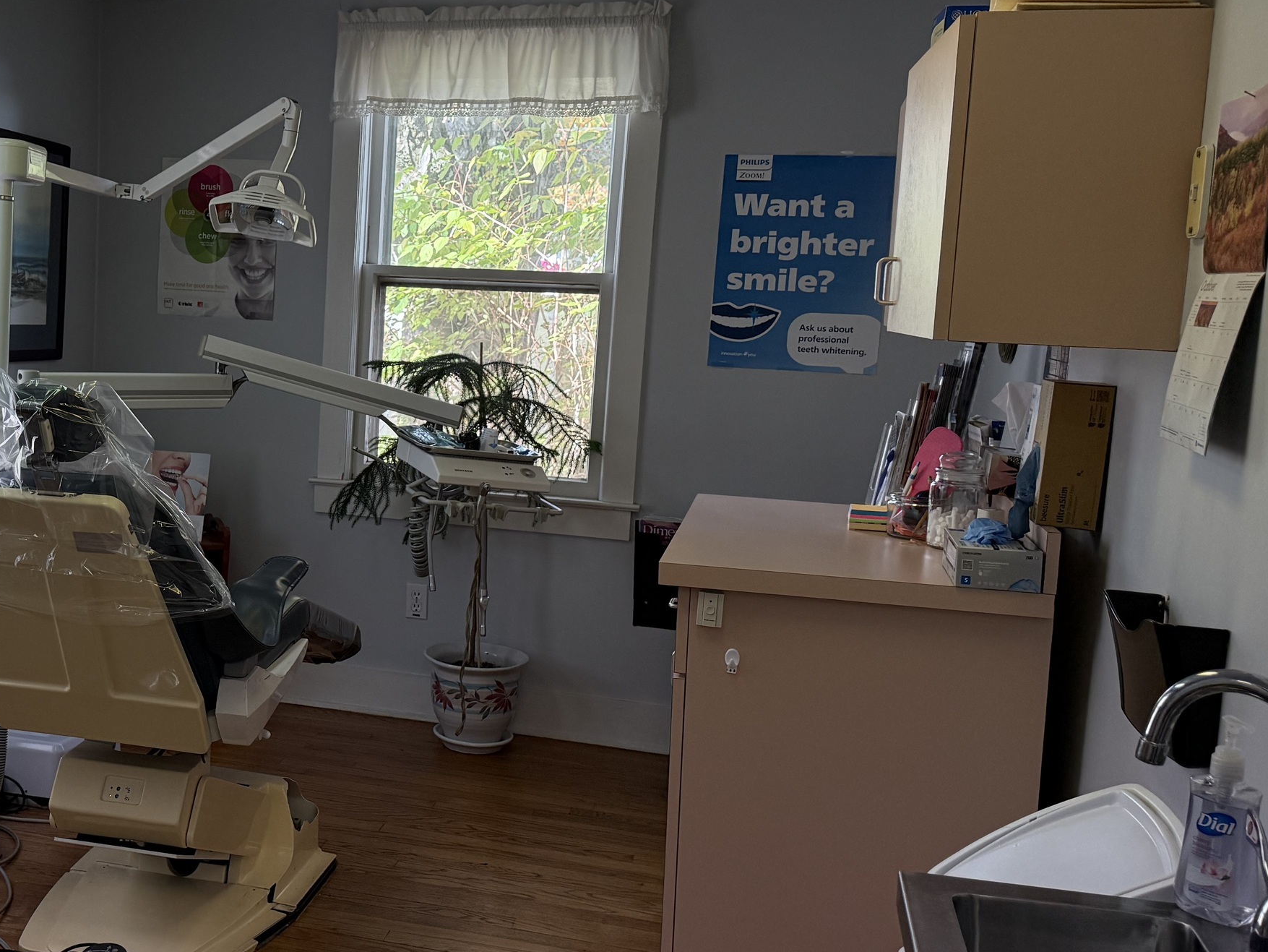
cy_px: 449
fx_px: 1539
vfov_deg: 34.4
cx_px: 290
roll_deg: -2.2
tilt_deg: -6.9
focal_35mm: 42
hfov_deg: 43.1
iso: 160
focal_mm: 6.76
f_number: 1.78
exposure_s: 1/180
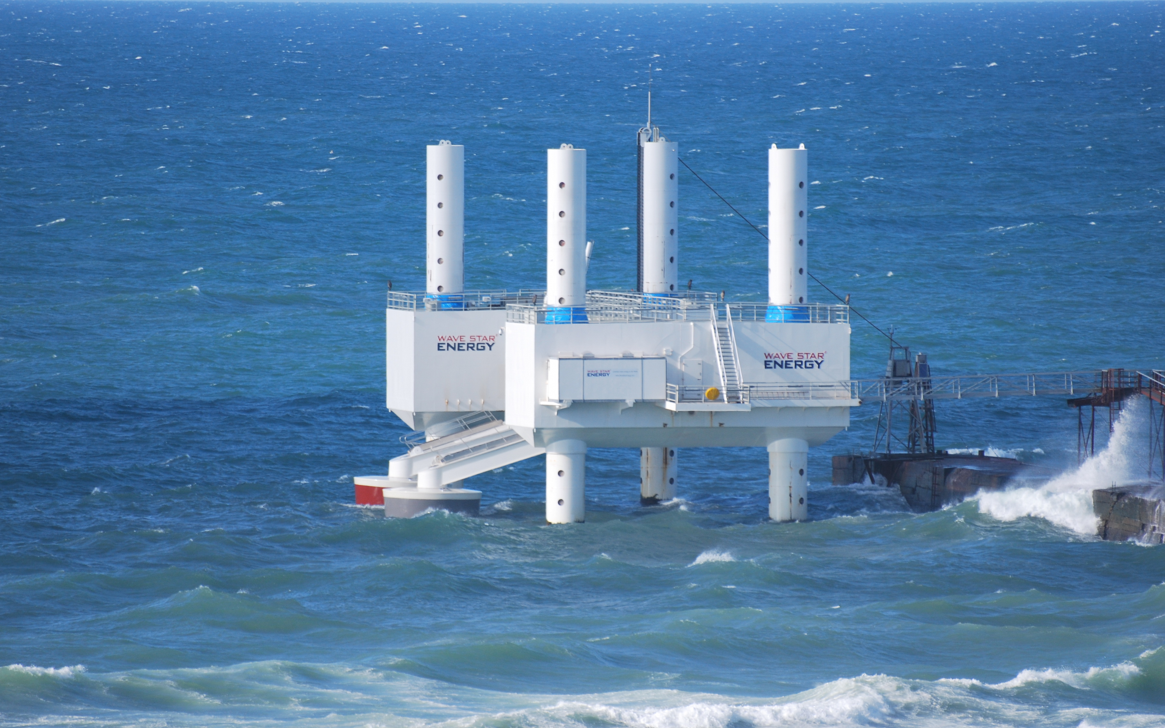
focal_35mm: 414
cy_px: 344
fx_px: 13144
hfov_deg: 5.1
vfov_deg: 3.2
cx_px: 582
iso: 200
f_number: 5.6
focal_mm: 270
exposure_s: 1/800
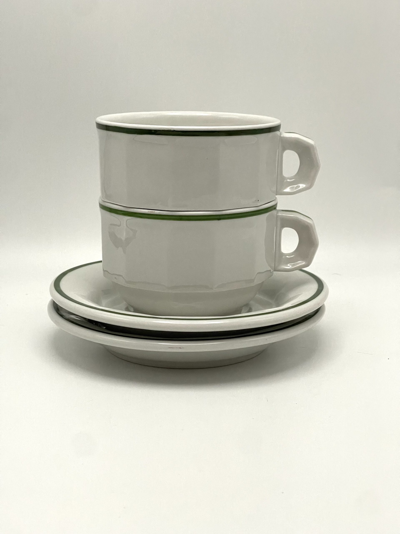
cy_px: 267
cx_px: 200
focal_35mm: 64
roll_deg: +0.0
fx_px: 986
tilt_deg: -11.3
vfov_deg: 30.3
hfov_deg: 22.9
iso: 200
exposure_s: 1/87
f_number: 2.2
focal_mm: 7.5
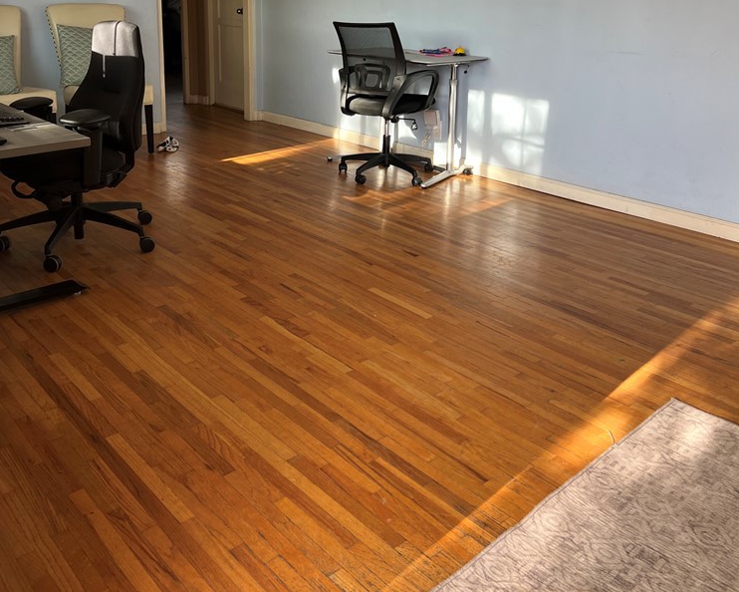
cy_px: 119
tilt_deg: -10.3
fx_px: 766
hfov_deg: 51.5
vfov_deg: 40.5
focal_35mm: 35
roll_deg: -0.5
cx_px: 368
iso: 40
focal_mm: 5.7
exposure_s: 1/121
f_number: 1.5
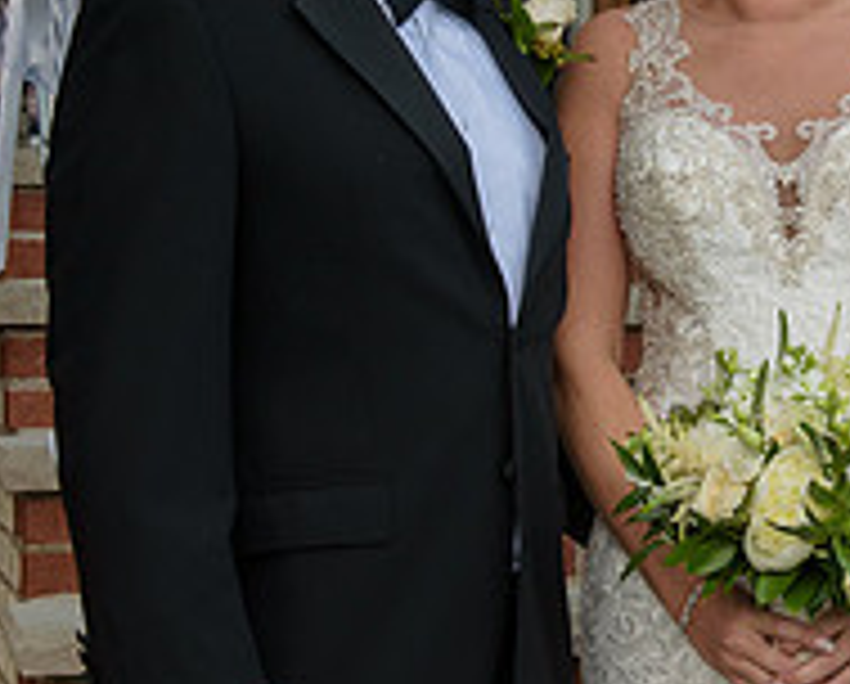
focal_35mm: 115
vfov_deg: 13.4
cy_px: 173
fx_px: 2899
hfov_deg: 16.4
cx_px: 783
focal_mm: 40
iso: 500
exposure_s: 1/200
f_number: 4.5
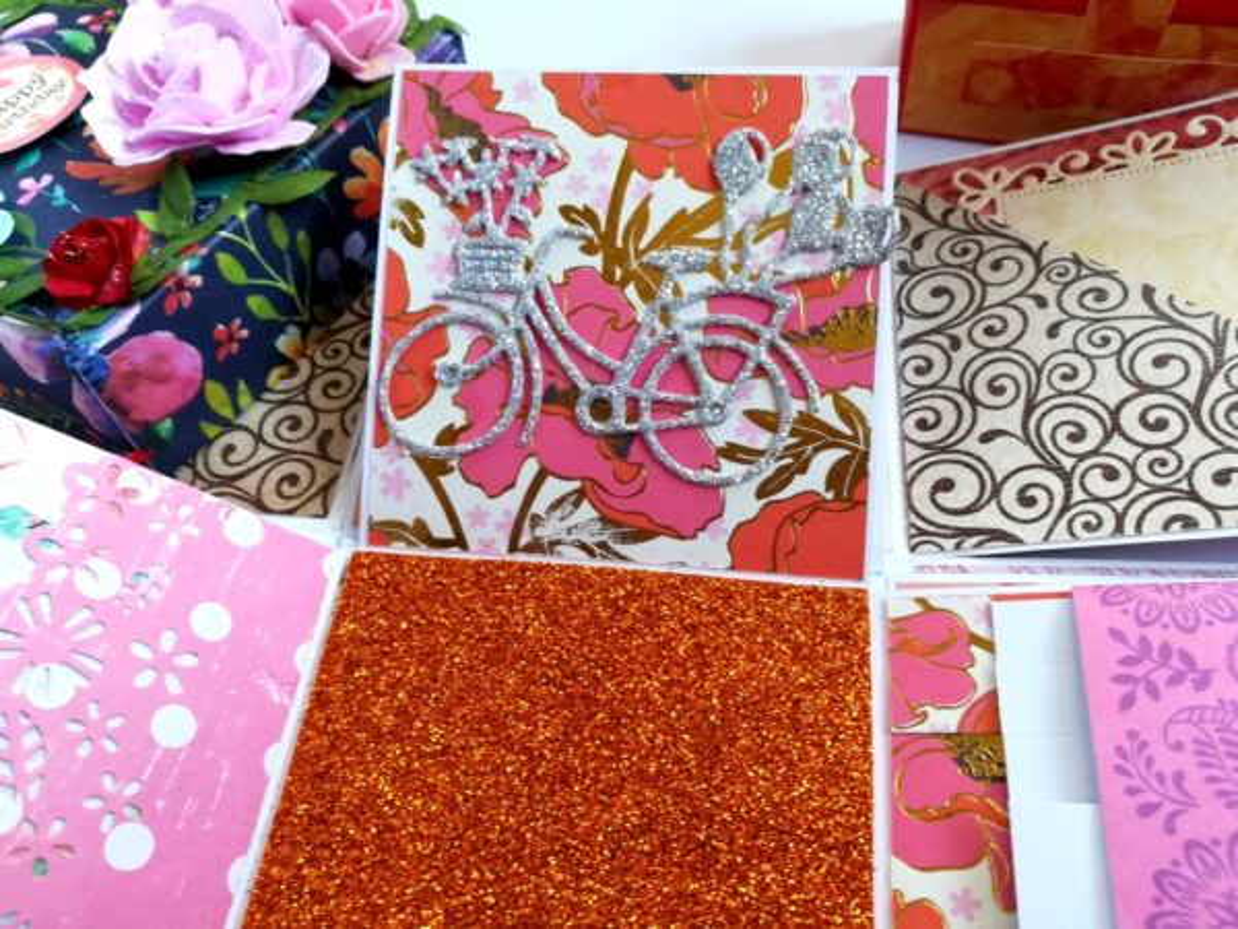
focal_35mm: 26
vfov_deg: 53.1
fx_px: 930
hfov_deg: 67.3
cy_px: 464
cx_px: 619
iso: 125
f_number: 2.2
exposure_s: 1/33.3
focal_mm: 3.83
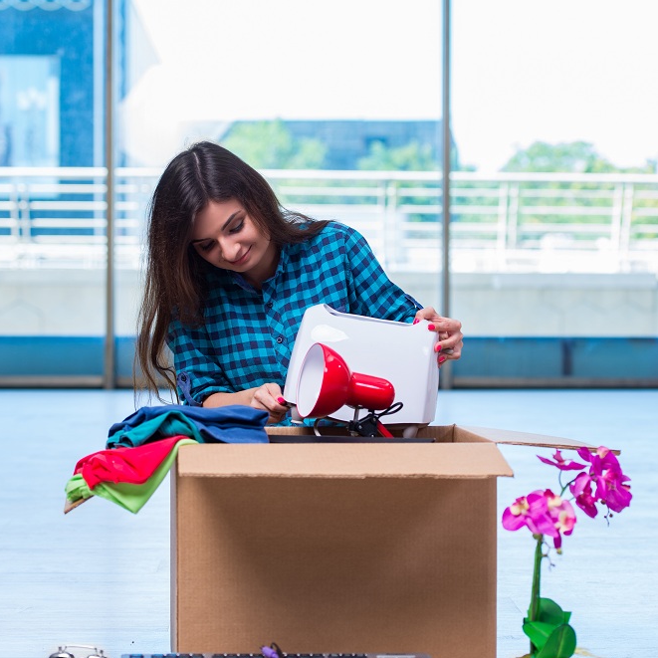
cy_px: 322
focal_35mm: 90
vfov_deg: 19.3
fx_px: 1936
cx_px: 327
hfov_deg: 19.3
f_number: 3.5
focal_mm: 70
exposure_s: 1/80
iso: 100
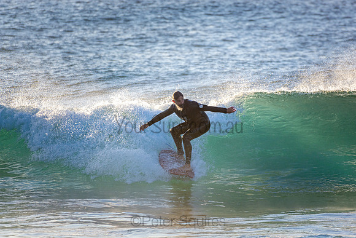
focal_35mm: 750
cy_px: 119
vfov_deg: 1.8
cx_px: 178
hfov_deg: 2.7
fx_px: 7418
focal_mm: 500
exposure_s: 1/1250
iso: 320
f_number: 5.6
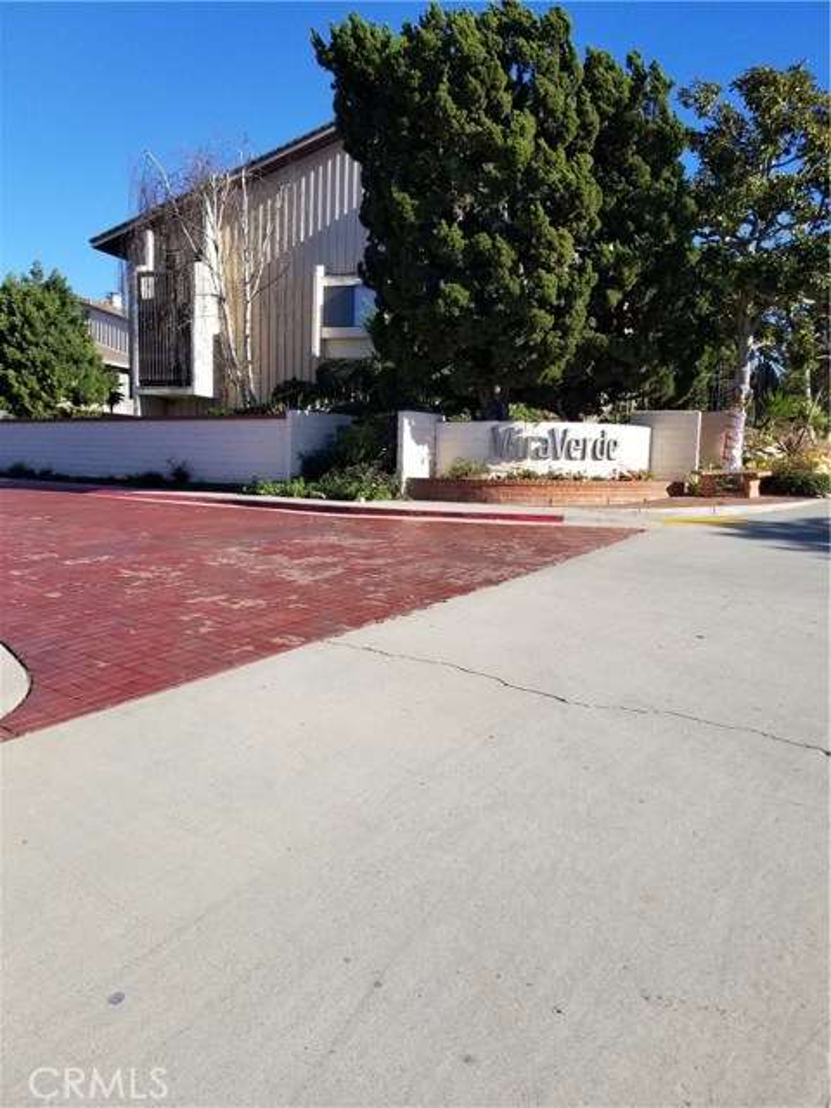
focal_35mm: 26
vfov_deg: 67.3
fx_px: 832
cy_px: 554
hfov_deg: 53.1
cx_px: 416
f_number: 1.7
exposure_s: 1/2120
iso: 50
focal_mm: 4.25
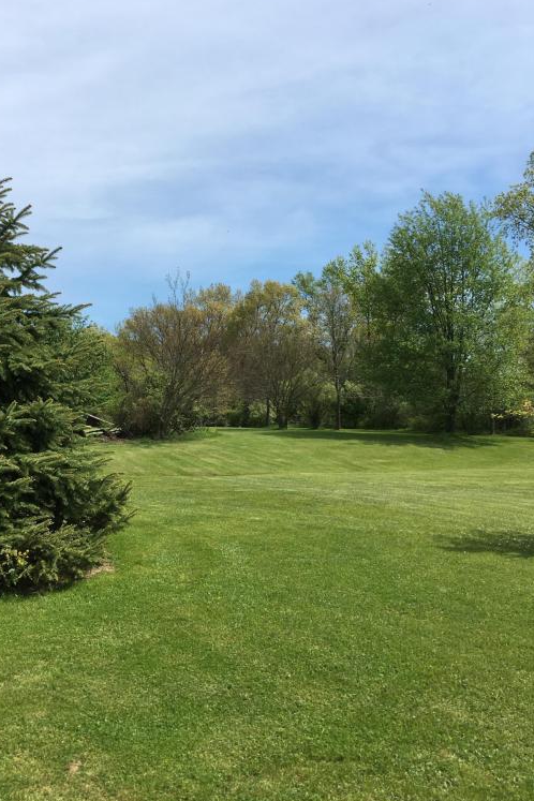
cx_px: 227
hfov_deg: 42.2
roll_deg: +2.3
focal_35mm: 31
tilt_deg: +1.9
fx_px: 690
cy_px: 397
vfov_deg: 60.3
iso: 25
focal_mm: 4.15
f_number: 2.2
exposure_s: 1/1350
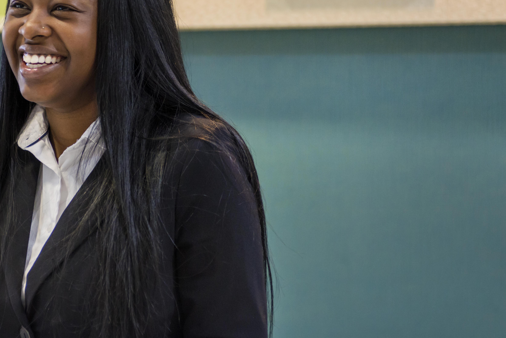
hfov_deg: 18.9
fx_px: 1518
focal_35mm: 108
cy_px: 100
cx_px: 184
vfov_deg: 12.7
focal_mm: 70
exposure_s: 1/100
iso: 1600
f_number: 2.8
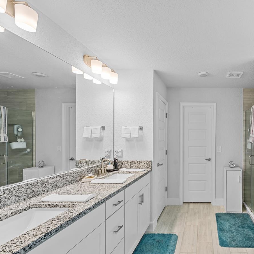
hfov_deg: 73.3
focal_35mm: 18
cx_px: 199
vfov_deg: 80.3
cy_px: 143
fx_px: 149
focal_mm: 12
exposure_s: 2.5
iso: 100
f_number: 9
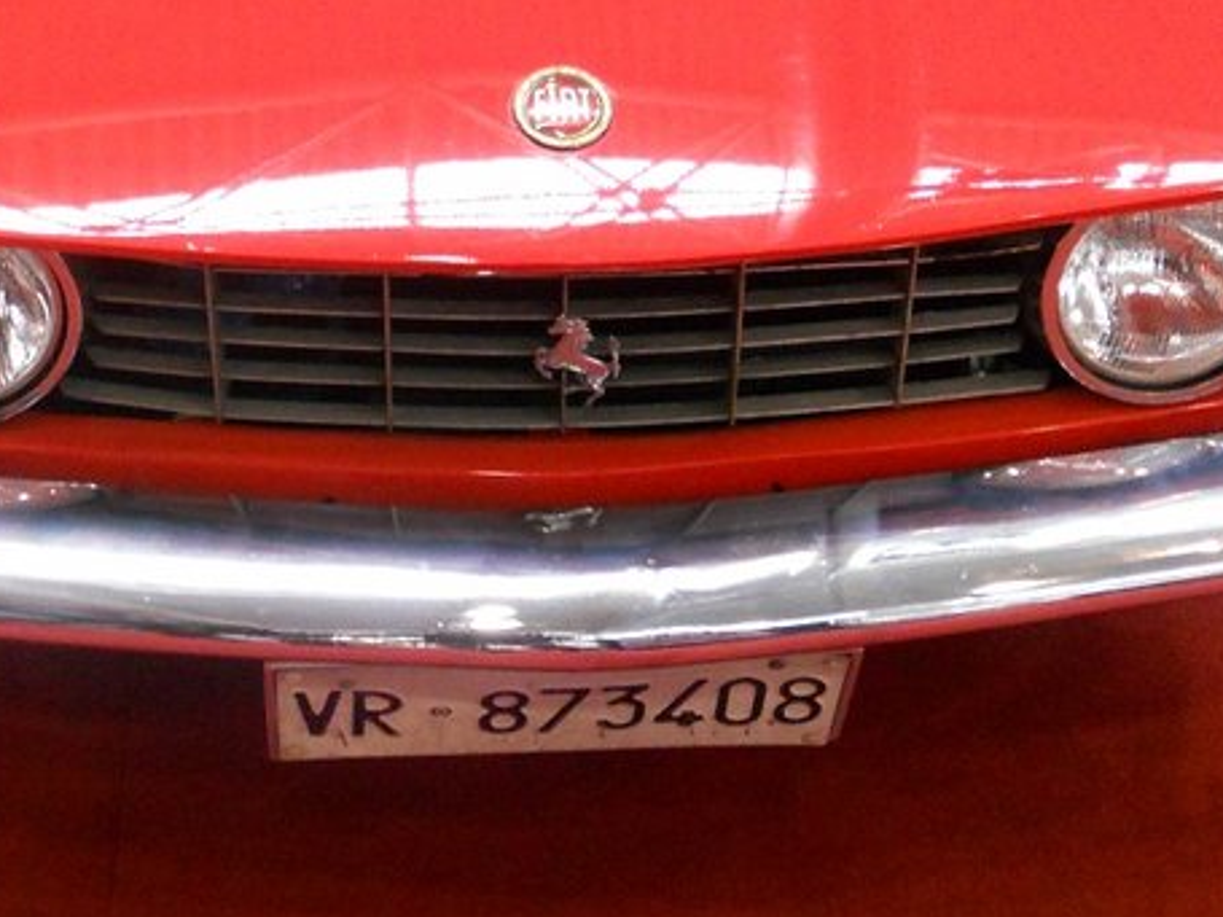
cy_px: -91
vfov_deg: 19.6
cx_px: 392
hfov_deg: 26.9
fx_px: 2543
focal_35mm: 72
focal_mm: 5.8
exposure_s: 1/30
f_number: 3.5
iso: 320
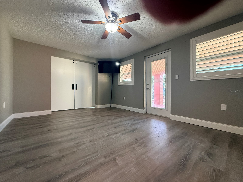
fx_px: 98
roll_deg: -1.4
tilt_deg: +0.2
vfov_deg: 85.7
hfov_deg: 102.1
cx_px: 122
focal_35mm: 14
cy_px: 91
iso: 400
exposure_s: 1/120
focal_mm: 2.22
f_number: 2.2
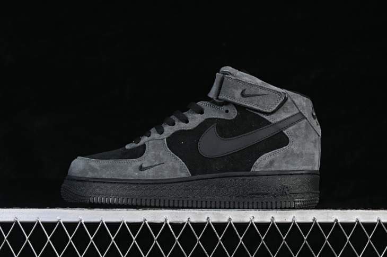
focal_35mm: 75
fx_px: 806
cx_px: 194
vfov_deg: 18.2
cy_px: 128
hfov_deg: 27.0
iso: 160
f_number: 6.3
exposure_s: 1/60
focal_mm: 50
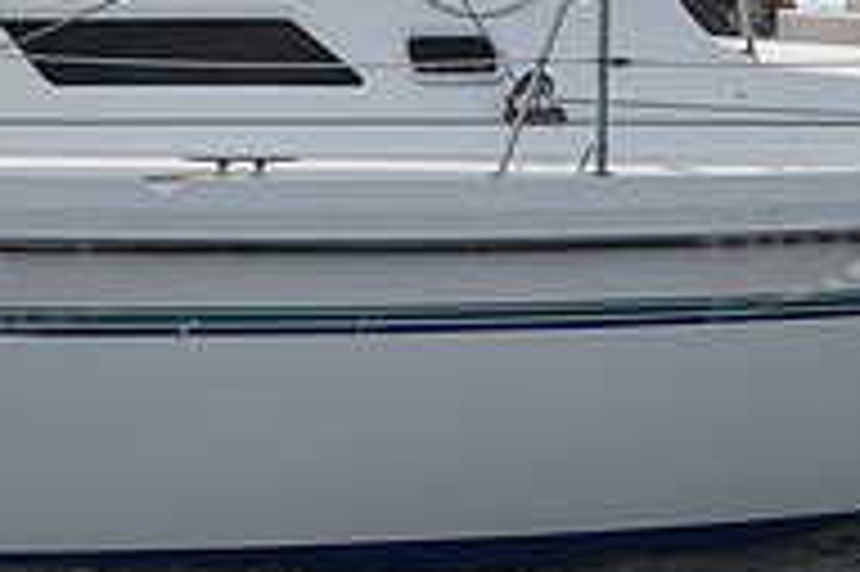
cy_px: 34
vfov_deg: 6.4
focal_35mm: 213
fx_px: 5084
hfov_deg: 9.7
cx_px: 468
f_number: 9
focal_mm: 70
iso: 320
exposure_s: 1/1250
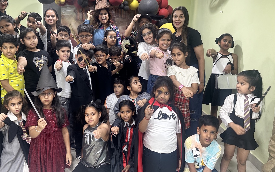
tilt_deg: -10.6
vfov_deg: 36.2
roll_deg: -1.6
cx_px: 120
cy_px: 70
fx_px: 262
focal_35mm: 35
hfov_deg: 55.2
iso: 160
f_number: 1.78
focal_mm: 6.86
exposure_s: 1/50
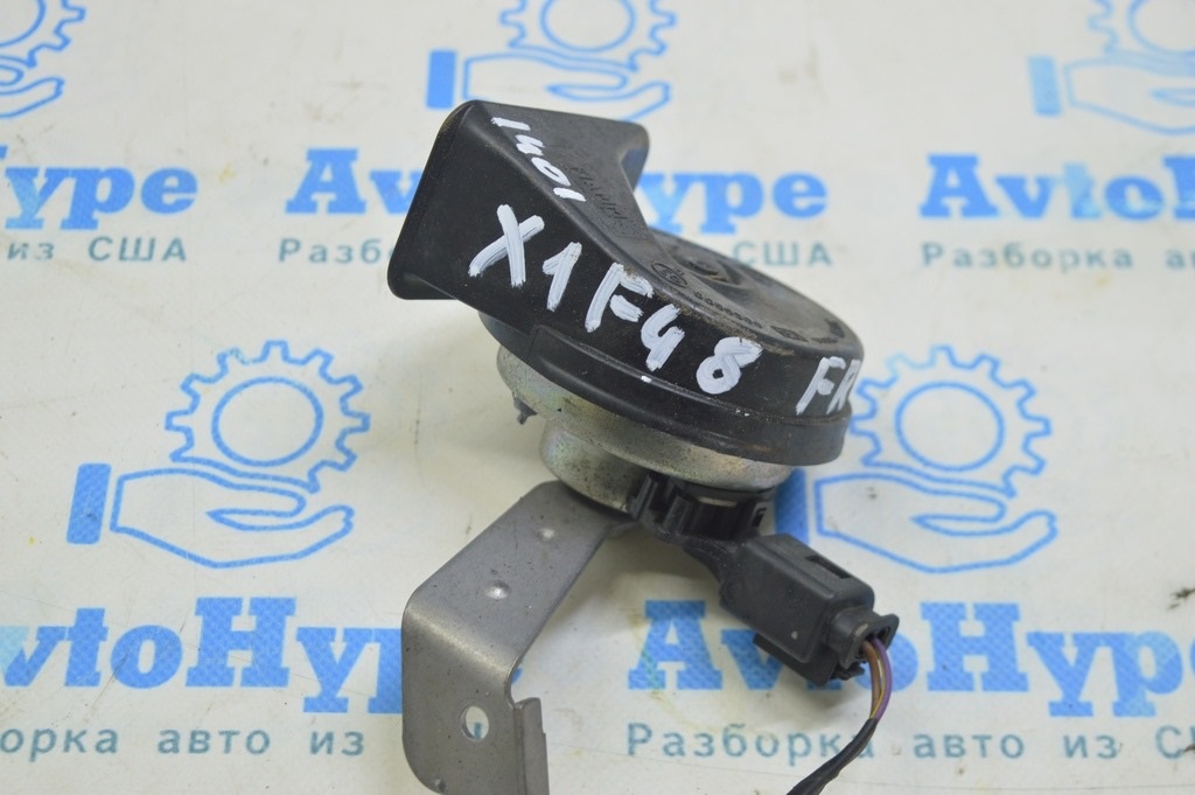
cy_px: 398
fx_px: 2090
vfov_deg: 21.5
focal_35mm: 63
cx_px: 598
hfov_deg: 31.9
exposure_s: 1/20
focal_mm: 42
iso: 400
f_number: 5.6
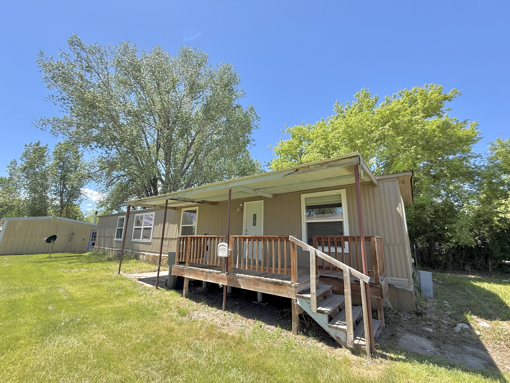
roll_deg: -1.4
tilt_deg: +12.9
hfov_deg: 102.1
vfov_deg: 85.7
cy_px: 192
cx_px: 255
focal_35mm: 14
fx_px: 206
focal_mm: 2.22
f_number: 2.2
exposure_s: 1/535
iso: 50
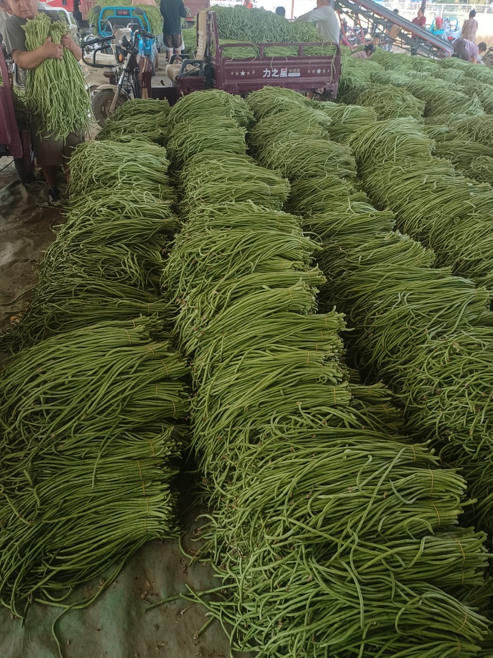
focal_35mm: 27
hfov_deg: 51.3
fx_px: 513
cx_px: 246
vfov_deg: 65.3
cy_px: 329
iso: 334
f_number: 1.9
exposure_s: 1/50
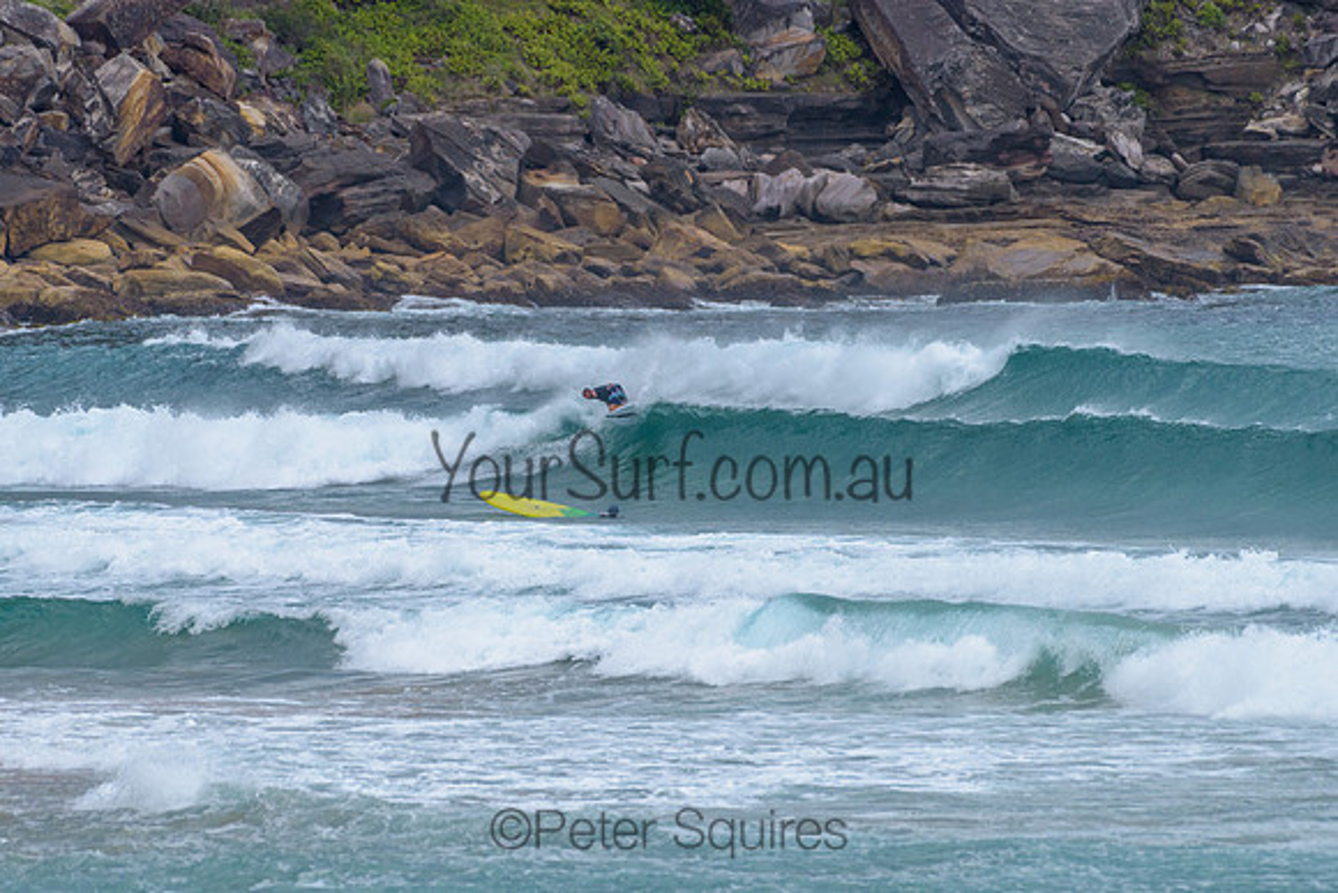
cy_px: 435
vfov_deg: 2.2
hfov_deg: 3.4
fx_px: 22794
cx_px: 651
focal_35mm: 613
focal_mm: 500
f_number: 5.6
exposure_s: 1/2000
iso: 320
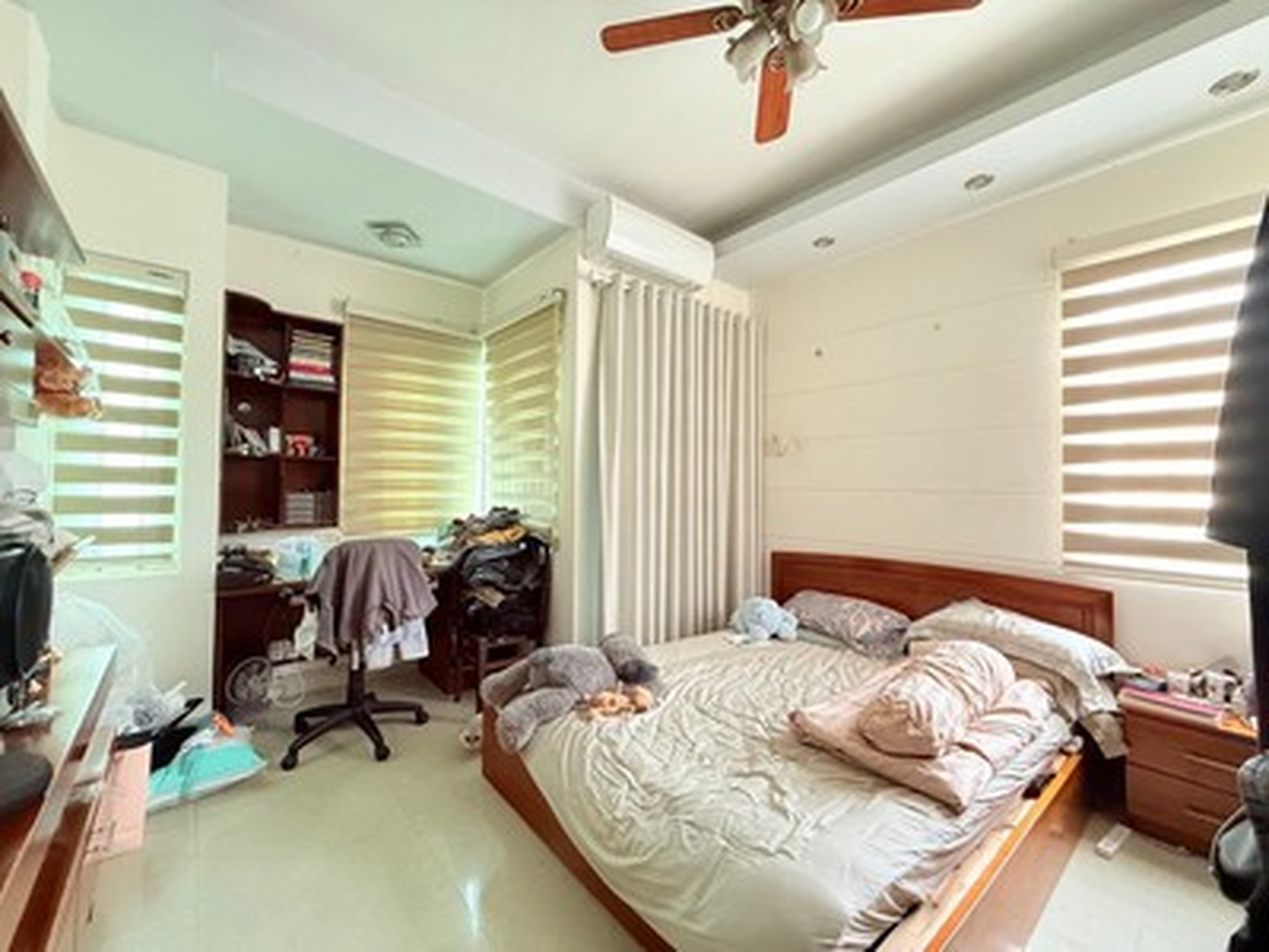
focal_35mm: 14
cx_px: 634
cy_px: 476
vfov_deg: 85.7
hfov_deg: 102.1
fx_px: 513
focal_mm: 2.22
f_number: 2.2
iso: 500
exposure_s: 1/50
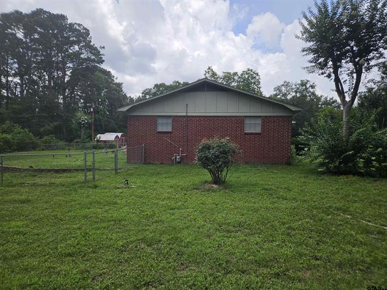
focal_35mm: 23
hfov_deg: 73.9
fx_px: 257
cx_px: 194
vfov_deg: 58.9
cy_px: 145
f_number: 1.8
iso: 25
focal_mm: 5.4
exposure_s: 1/1286
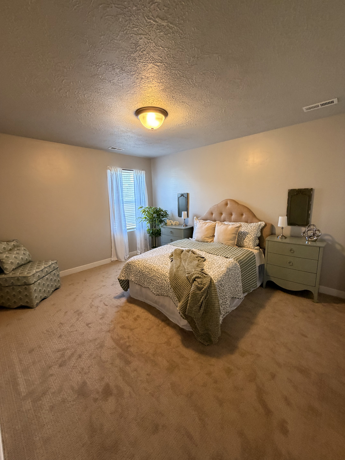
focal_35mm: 14
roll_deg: +0.6
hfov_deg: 85.7
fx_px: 186
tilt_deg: -10.3
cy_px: 230
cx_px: 172
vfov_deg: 102.1
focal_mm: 2.22
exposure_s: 1/60
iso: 250
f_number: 2.2
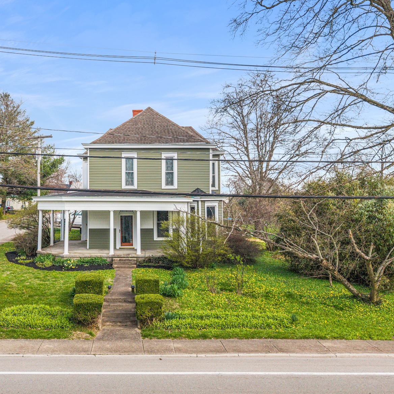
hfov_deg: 46.7
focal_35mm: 35
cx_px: 140
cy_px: 183
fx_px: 451
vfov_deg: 47.2
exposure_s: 1/4000
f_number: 1.8
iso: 170
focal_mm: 8.67
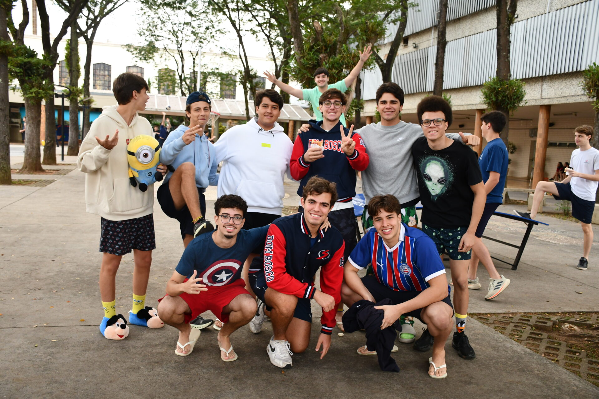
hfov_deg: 55.8
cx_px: 300
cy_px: 200
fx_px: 566
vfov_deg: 38.9
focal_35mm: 34
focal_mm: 23
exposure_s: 1/250
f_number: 3.8
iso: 560
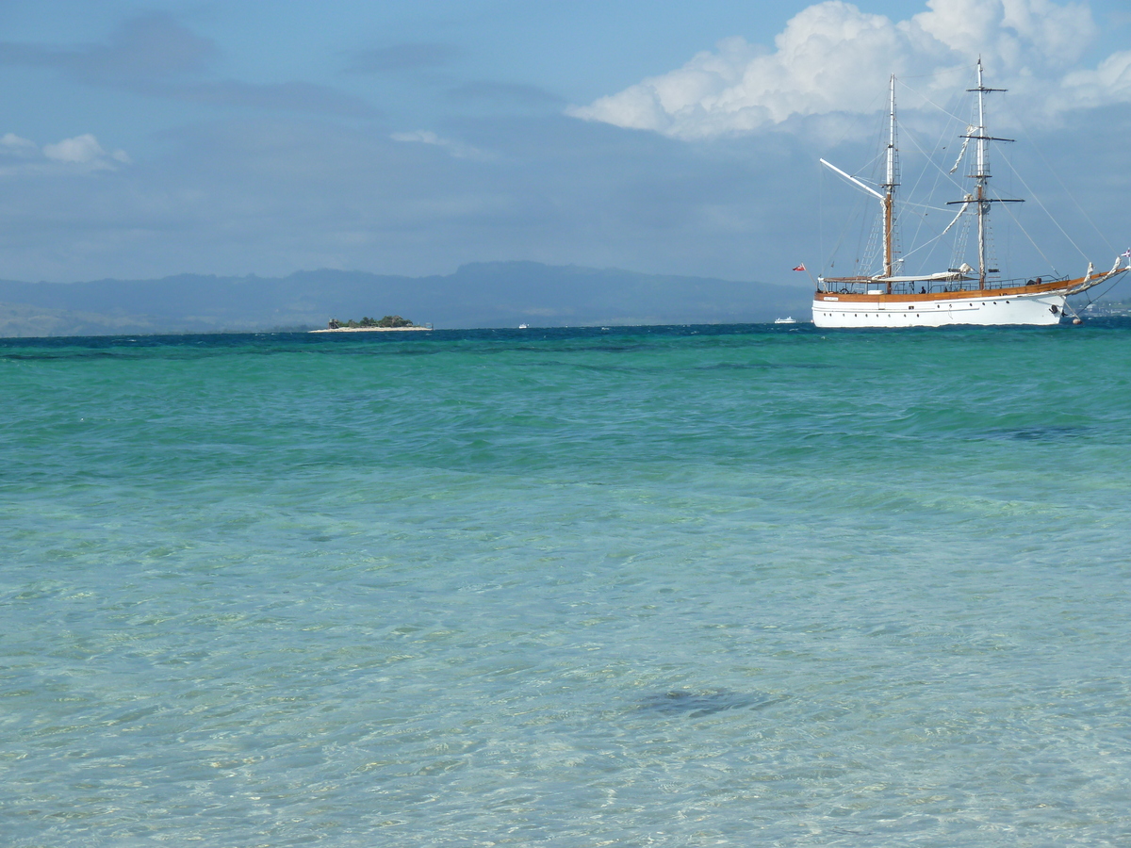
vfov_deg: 12.5
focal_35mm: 119
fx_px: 3888
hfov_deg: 16.6
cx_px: 566
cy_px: 424
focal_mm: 19.5
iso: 80
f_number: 5.6
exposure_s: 1/500
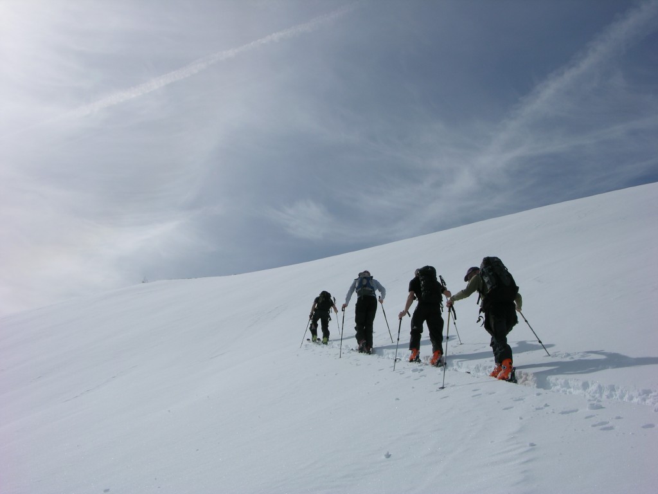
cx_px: 329
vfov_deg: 34.3
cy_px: 247
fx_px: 798
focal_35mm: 42
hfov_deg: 44.8
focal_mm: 10.7
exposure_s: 1/570
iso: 50
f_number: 7.3
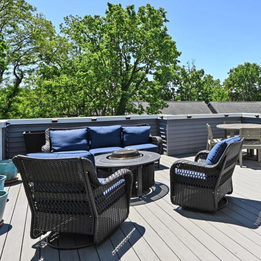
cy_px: 103
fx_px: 247
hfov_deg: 51.9
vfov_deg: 55.2
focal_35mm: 29
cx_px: 211
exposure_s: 1/320
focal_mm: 14
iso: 100
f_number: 6.3
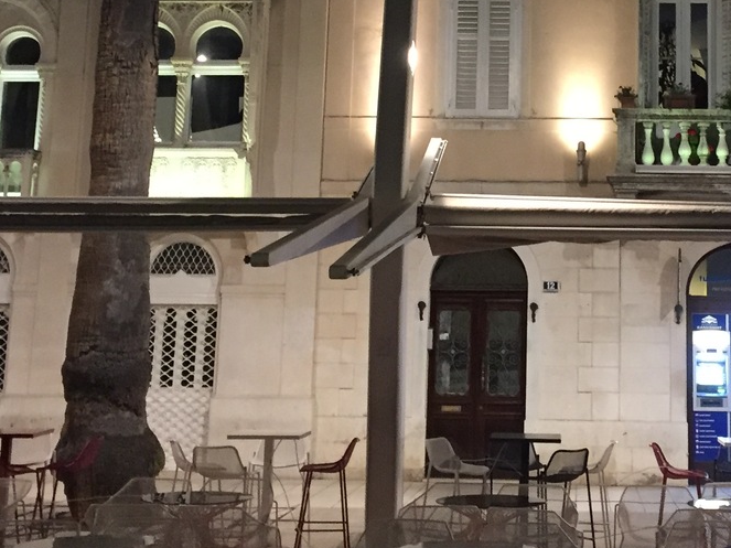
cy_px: 51
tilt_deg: +11.6
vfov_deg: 20.6
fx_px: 1478
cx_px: 563
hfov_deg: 27.3
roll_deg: -0.7
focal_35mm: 70
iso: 250
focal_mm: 4.15
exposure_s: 1/17
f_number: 2.2
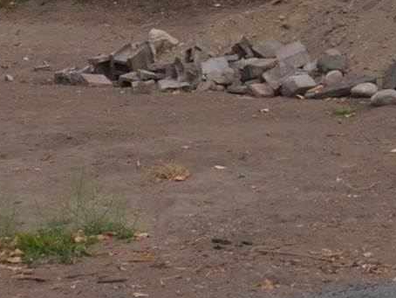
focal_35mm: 169
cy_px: 12
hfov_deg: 11.7
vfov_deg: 8.7
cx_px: 280
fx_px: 1934
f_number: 5.6
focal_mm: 26
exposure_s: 1/200
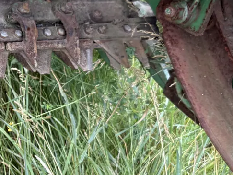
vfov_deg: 18.6
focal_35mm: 79
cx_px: -55
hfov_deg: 22.5
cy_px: 57
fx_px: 532
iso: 125
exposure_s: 1/121
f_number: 1.78
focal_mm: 6.76
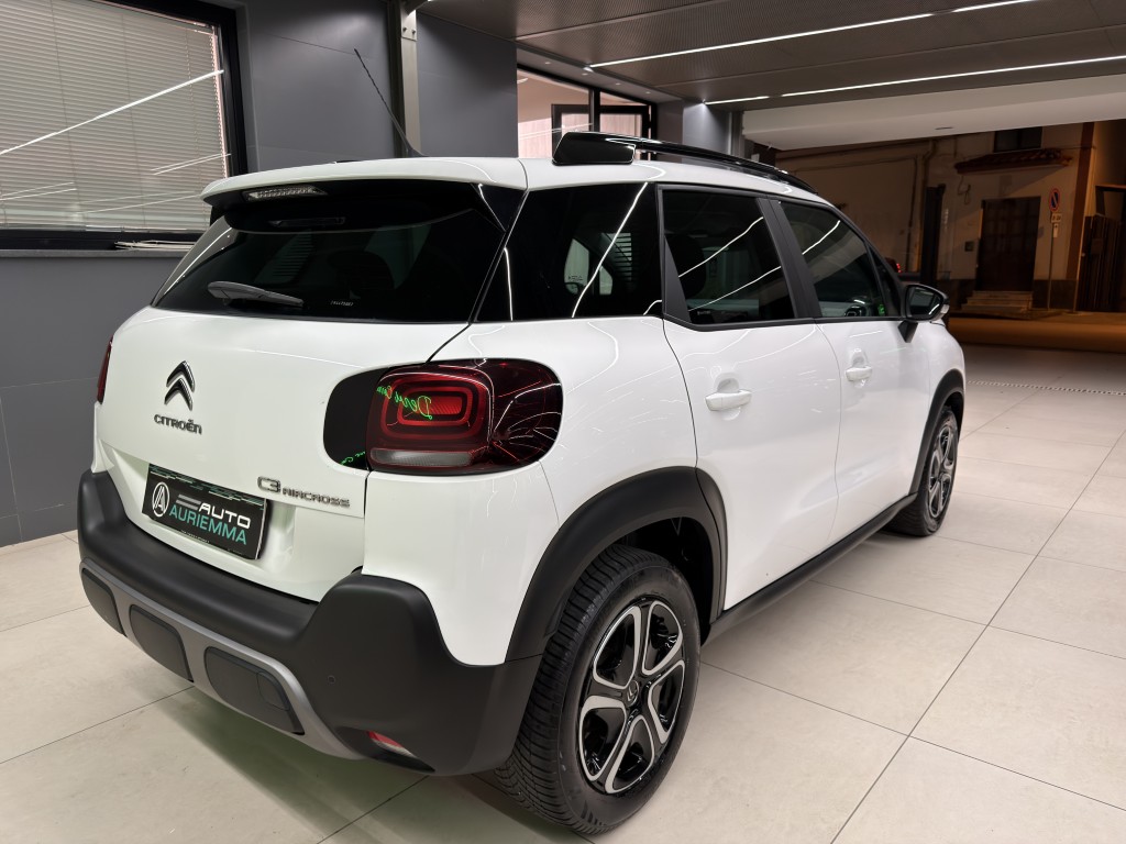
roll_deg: +1.0
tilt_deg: -12.0
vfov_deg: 56.8
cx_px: 563
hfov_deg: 71.6
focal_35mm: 24
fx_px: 781
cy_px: 422
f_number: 1.78
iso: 160
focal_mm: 6.76
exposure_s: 1/50
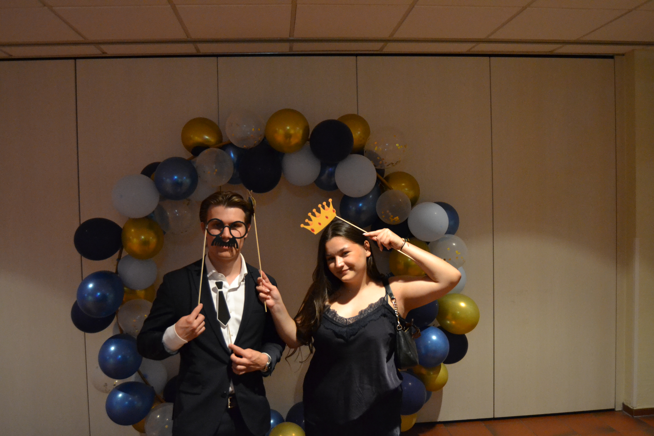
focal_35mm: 30
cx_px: 327
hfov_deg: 61.9
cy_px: 218
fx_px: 545
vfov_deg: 43.6
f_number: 3.5
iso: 2800
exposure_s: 1/60
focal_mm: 20
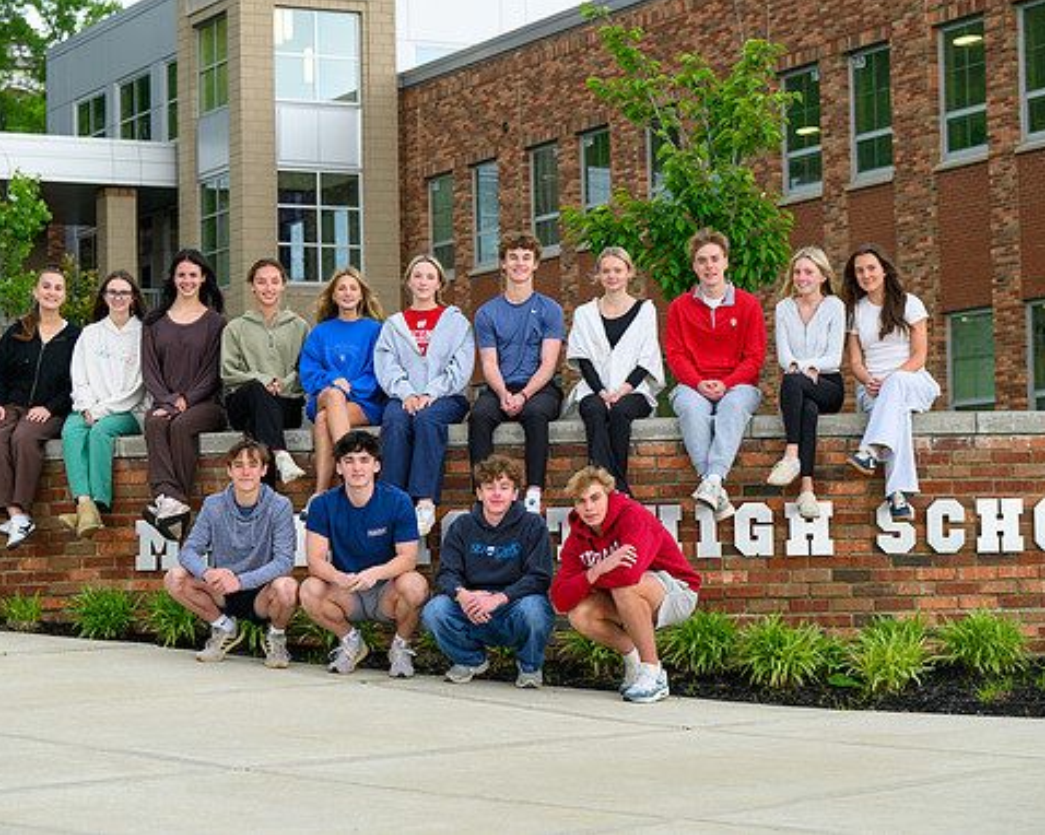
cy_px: 414
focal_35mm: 98
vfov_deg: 15.7
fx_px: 3030
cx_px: 444
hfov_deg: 19.6
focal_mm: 86
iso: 250
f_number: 4.5
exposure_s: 1/160
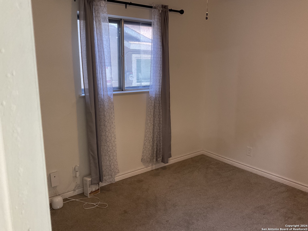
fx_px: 258
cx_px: 154
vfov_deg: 48.2
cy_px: 116
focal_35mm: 29
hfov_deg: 61.7
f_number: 1.8
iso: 200
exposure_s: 1/60
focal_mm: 3
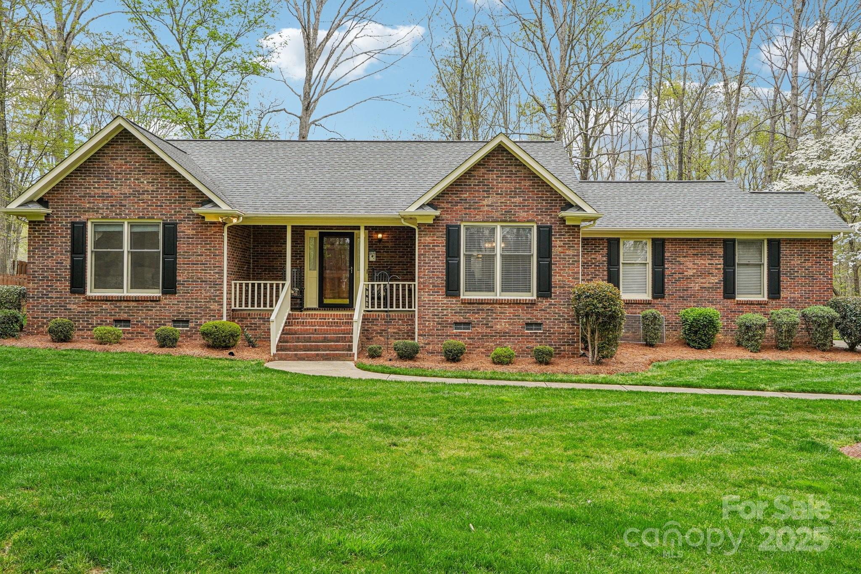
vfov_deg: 43.6
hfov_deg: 61.9
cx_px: 430
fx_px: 717
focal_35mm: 30
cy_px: 287
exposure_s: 1/30
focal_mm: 20
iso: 200
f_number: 8
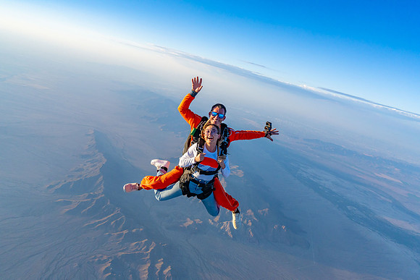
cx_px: 210
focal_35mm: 24
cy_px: 140
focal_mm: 24
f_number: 6.3
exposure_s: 1/2000
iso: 800
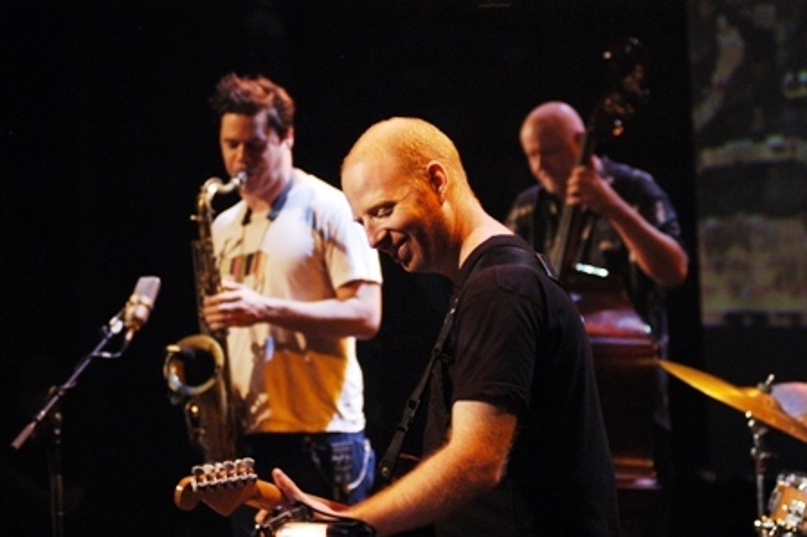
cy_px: 268
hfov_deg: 17.1
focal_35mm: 120
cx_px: 404
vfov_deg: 11.4
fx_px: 2688
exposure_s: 1/80
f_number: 2.8
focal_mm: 80
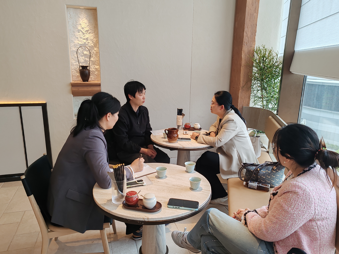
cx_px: 170
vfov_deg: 51.4
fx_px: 264
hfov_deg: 65.3
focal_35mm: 27
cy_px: 127
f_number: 1.9
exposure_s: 1/100
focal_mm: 6.12
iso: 400
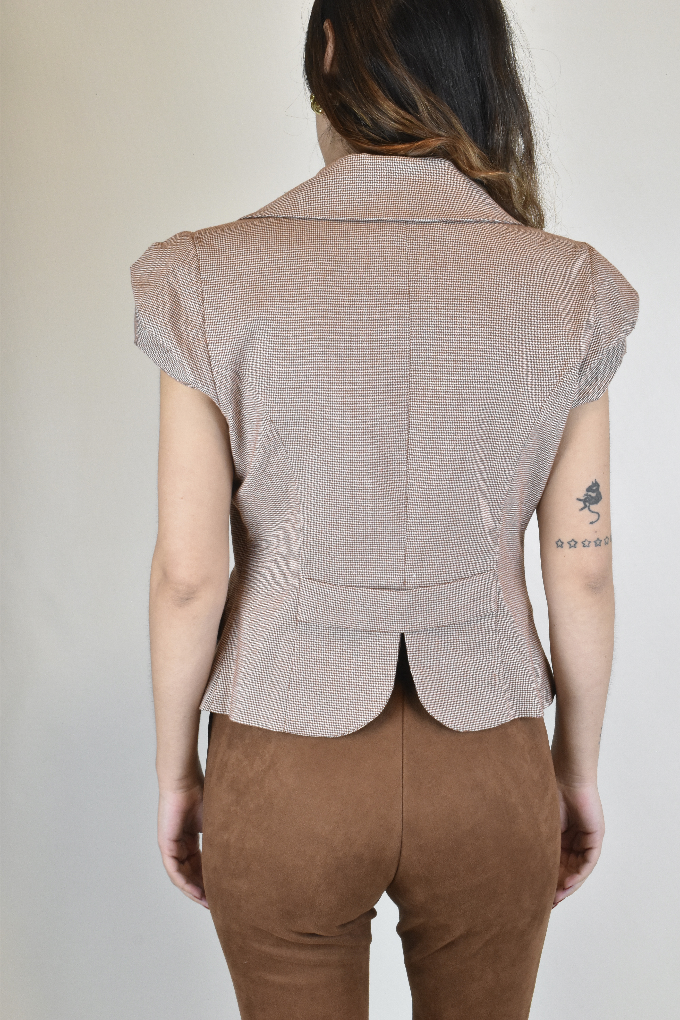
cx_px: 340
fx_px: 1360
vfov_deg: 41.1
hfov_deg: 28.1
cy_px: 510
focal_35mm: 48
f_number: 13
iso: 1600
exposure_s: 1/50
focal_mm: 32
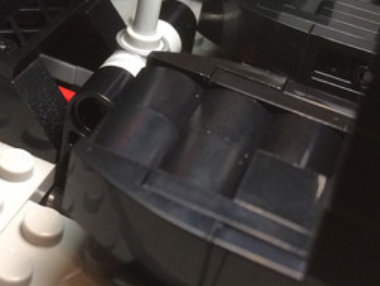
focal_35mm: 73
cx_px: 3
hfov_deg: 25.4
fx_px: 802
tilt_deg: -24.8
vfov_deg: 19.0
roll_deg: -5.8
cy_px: -66
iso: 100
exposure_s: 1/30
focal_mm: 4.15
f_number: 2.2
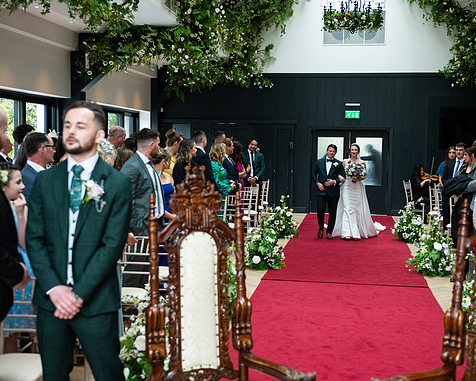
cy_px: 192
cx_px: 247
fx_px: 676
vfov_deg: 31.5
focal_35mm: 48
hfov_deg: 38.8
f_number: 3.5
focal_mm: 42
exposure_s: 1/200
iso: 400
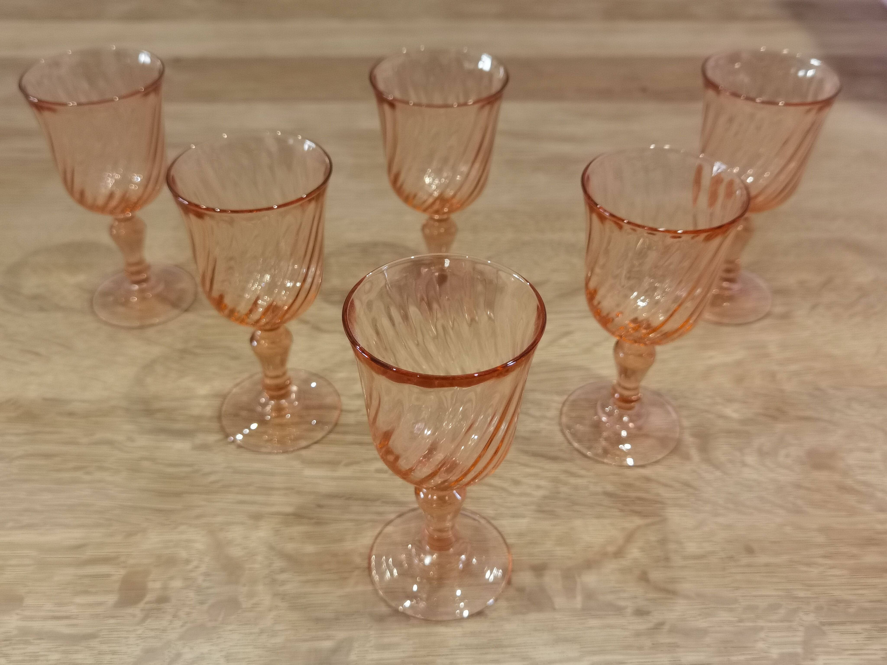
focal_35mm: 35
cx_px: 444
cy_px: 332
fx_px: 897
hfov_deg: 52.6
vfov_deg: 40.7
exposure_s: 1/100
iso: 200
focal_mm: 6.71
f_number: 1.9
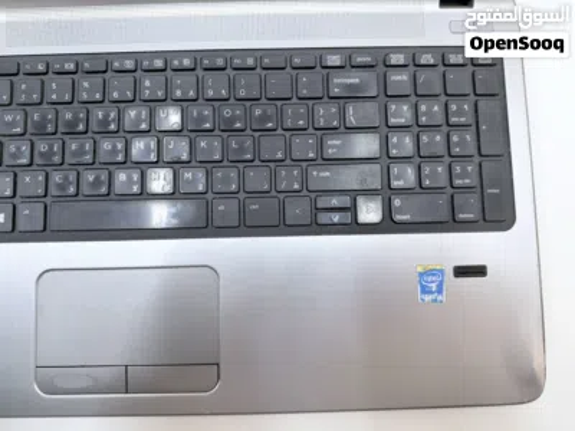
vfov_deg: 56.8
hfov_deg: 71.6
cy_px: 216
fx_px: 399
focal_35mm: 24
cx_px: 288
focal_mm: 6.76
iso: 125
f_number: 1.78
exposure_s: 1/121
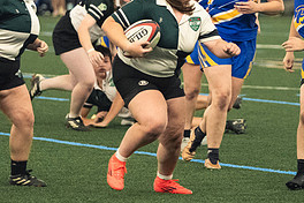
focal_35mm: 402
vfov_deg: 3.4
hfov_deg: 5.1
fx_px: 3394
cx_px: 150
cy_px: 31
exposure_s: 1/500
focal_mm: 122
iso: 9000
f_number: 2.8
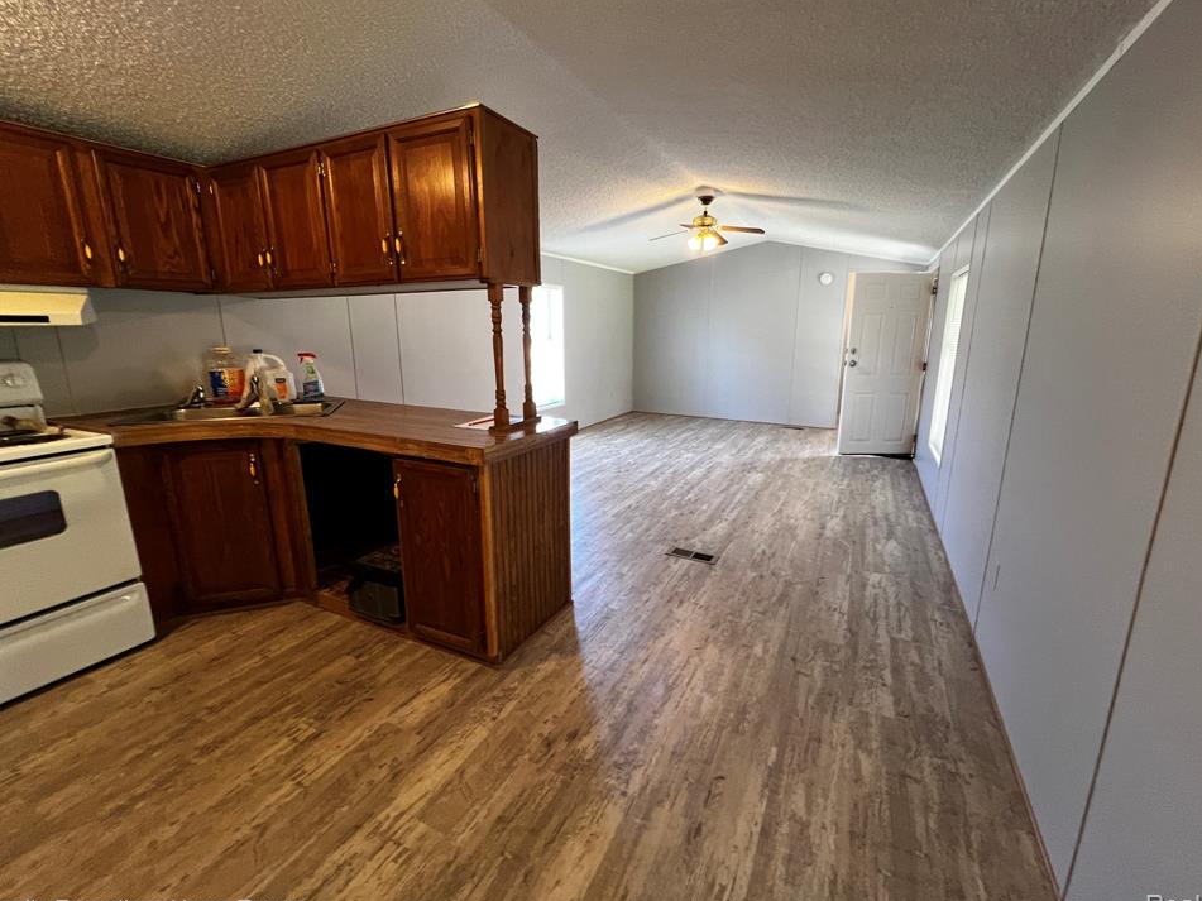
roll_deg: +0.2
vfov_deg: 85.6
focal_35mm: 14
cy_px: 440
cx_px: 627
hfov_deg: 102.0
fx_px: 486
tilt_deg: -12.4
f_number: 1.8
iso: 200
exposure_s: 1/60
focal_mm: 1.57
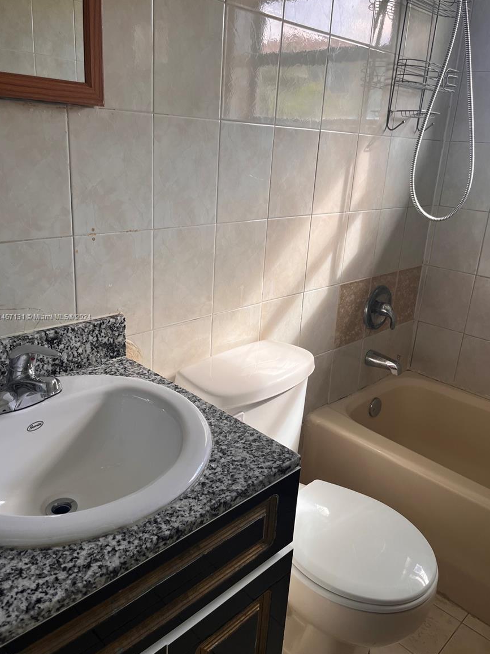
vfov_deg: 65.3
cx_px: 242
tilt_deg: -17.6
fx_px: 510
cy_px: 317
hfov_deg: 51.4
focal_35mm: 27
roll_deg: -3.8
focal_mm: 5.1
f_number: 1.6
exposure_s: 1/313
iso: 50
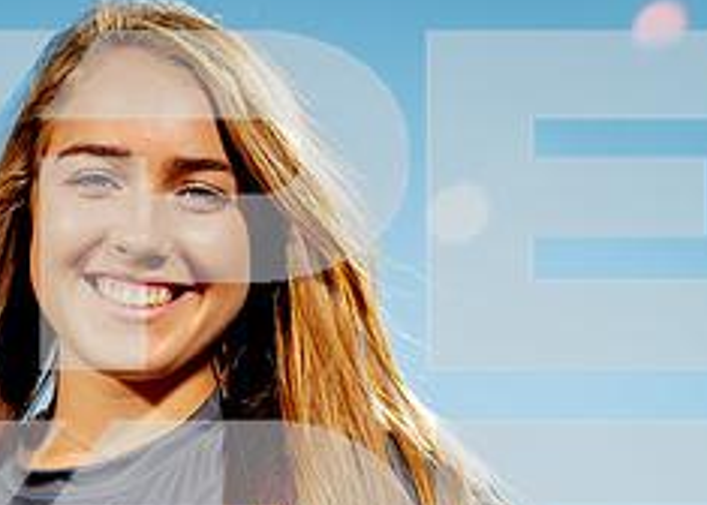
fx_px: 1928
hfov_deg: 20.2
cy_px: 609
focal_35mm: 96
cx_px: 32
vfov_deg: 14.5
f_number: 11
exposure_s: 1/125
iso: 100
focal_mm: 34
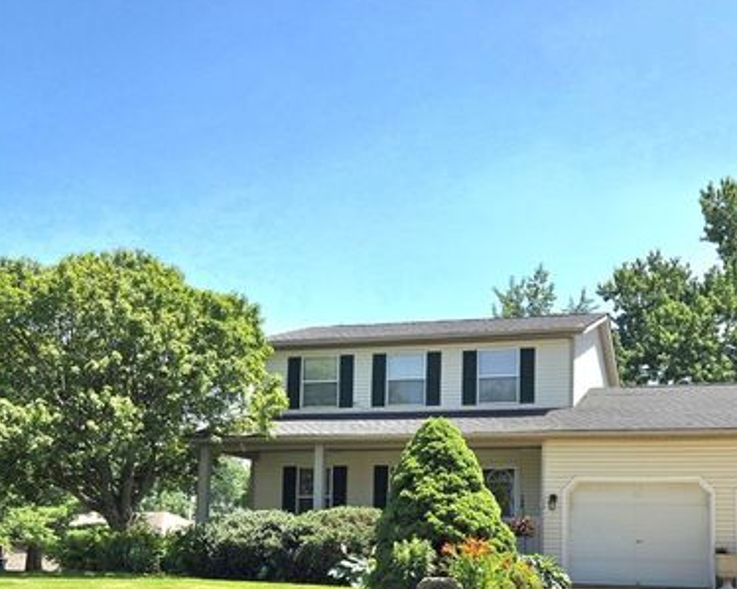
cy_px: 324
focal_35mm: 30
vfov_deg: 48.4
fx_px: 654
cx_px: 467
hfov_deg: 57.9
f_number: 1.8
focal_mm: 5.4
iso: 25
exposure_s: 1/1429
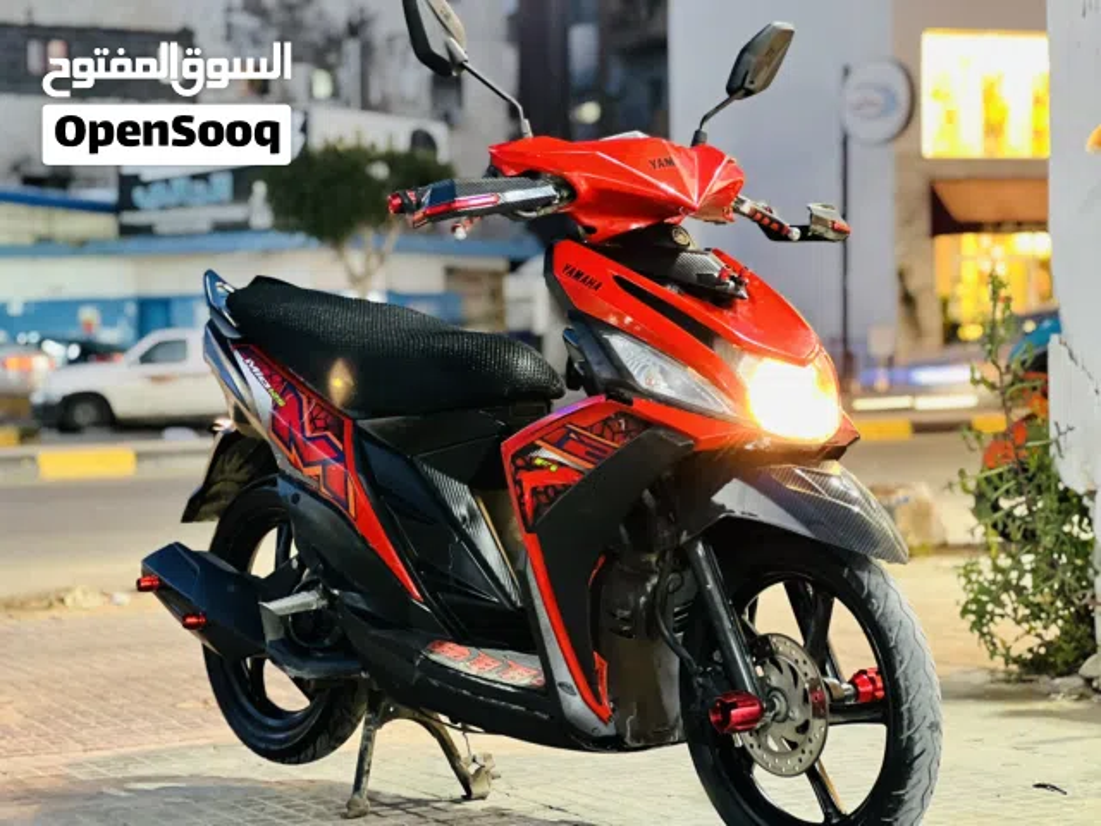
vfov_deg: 19.1
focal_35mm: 77
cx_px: 550
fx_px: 2449
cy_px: 413
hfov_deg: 25.3
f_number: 2.8
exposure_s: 1/14
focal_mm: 9
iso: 640
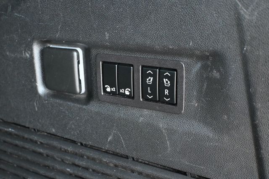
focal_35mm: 46
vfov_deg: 29.4
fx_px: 342
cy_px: 90
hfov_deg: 43.0
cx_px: 134
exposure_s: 1/60
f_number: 4.8
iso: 3200
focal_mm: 30.5
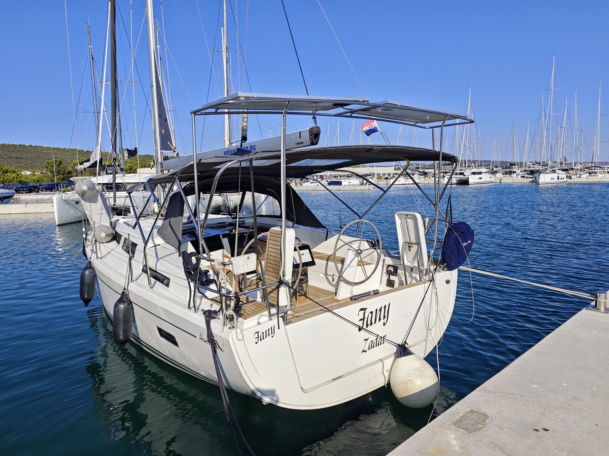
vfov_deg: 58.9
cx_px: 304
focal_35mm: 23
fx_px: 405
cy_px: 228
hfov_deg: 73.9
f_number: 1.6
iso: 50
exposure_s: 1/4306
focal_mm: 6.55
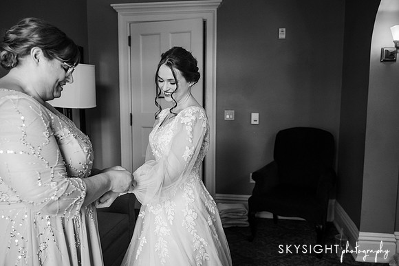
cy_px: 133
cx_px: 200
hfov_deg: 63.2
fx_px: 324
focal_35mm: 29
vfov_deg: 44.6
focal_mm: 28
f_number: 3.2
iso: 2000
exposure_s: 1/640
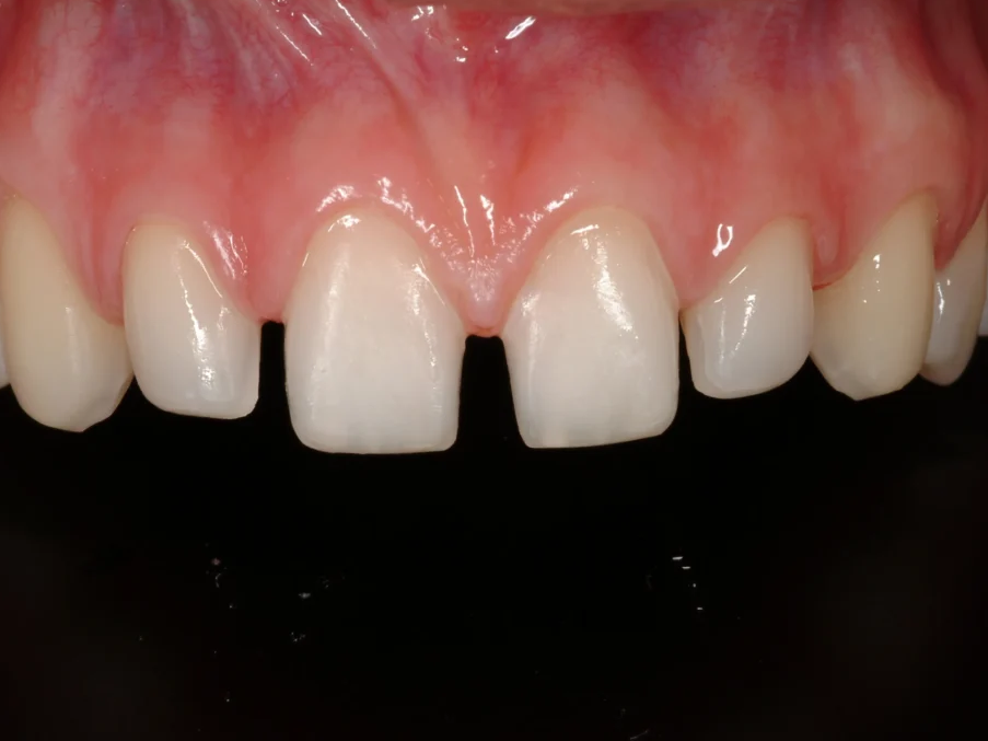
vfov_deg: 15.3
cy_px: 370
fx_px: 2755
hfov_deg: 20.3
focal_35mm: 97
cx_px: 446
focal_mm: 59
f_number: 45
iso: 200
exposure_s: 1/60
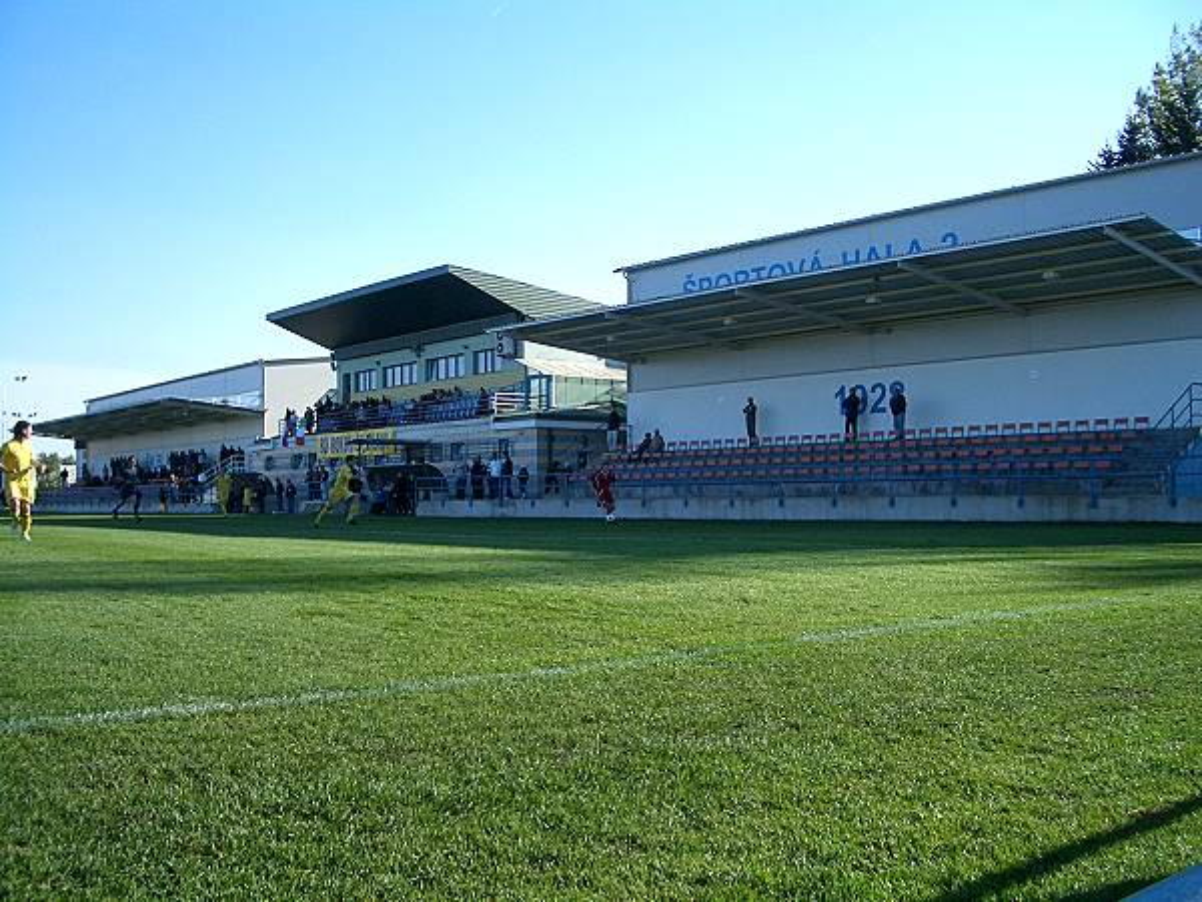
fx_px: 1215
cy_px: 451
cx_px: 601
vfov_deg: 40.7
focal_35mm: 35
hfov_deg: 52.6
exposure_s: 1/320
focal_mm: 5.8
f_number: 4.3
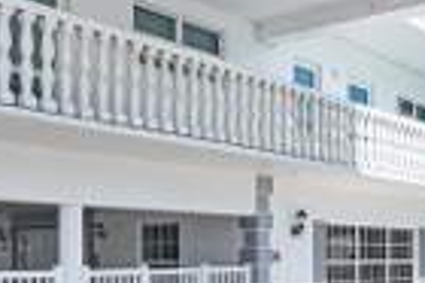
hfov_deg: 36.0
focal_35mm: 55
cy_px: 257
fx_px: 649
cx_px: 273
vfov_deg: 23.9
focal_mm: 16
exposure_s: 1/320
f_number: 5.6
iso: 125
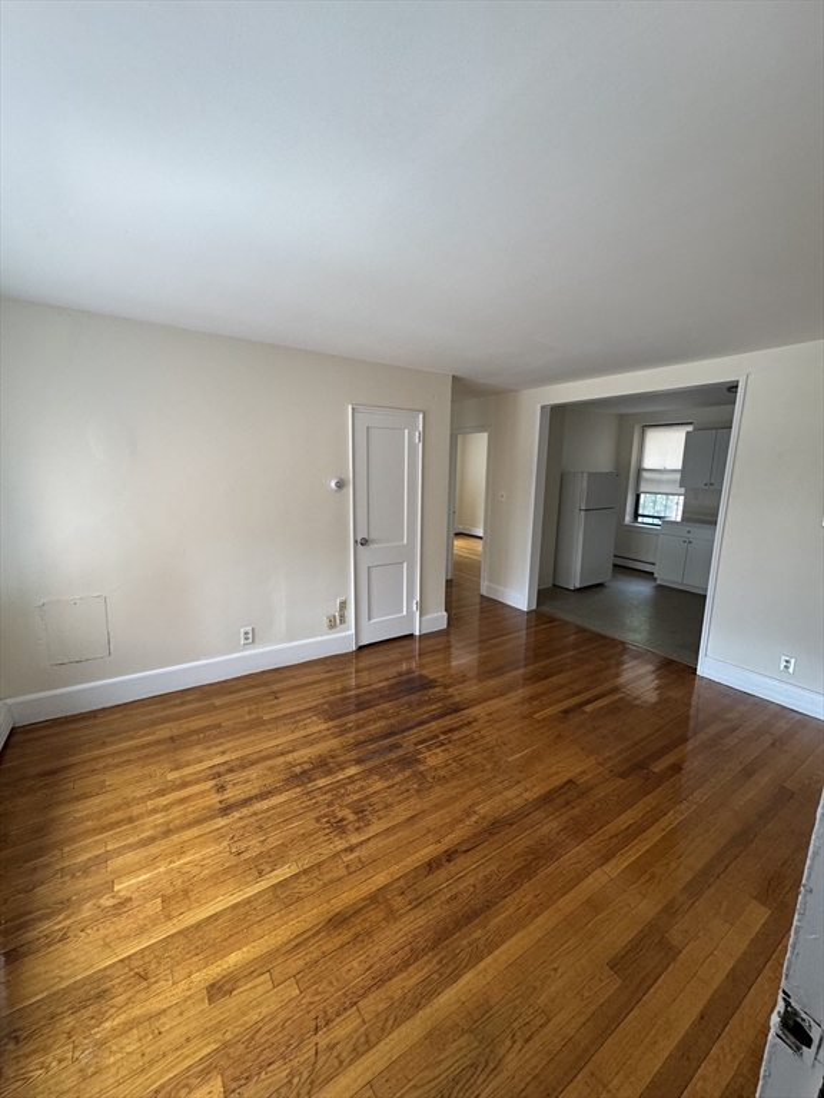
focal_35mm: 14
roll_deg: +0.7
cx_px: 412
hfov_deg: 85.7
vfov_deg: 102.1
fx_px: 444
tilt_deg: -10.1
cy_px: 549
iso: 200
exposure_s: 1/60
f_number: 2.2
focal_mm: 2.22
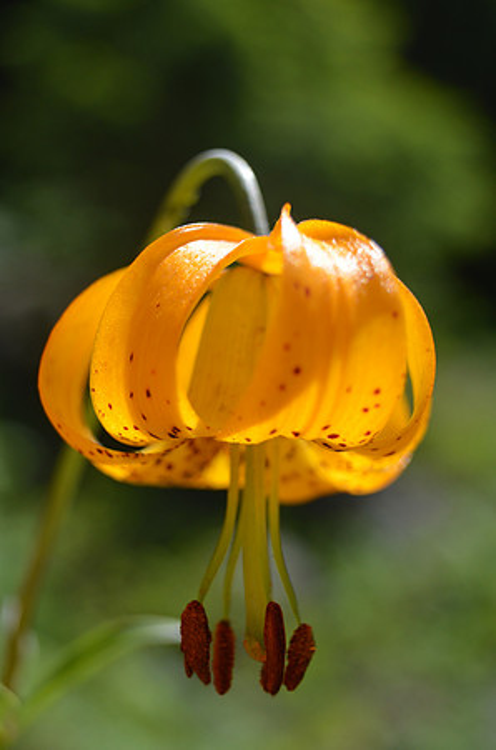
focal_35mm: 48
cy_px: 375
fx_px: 997
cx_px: 248
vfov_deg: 41.2
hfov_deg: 27.9
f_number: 6.3
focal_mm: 32
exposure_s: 1/1600
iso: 400
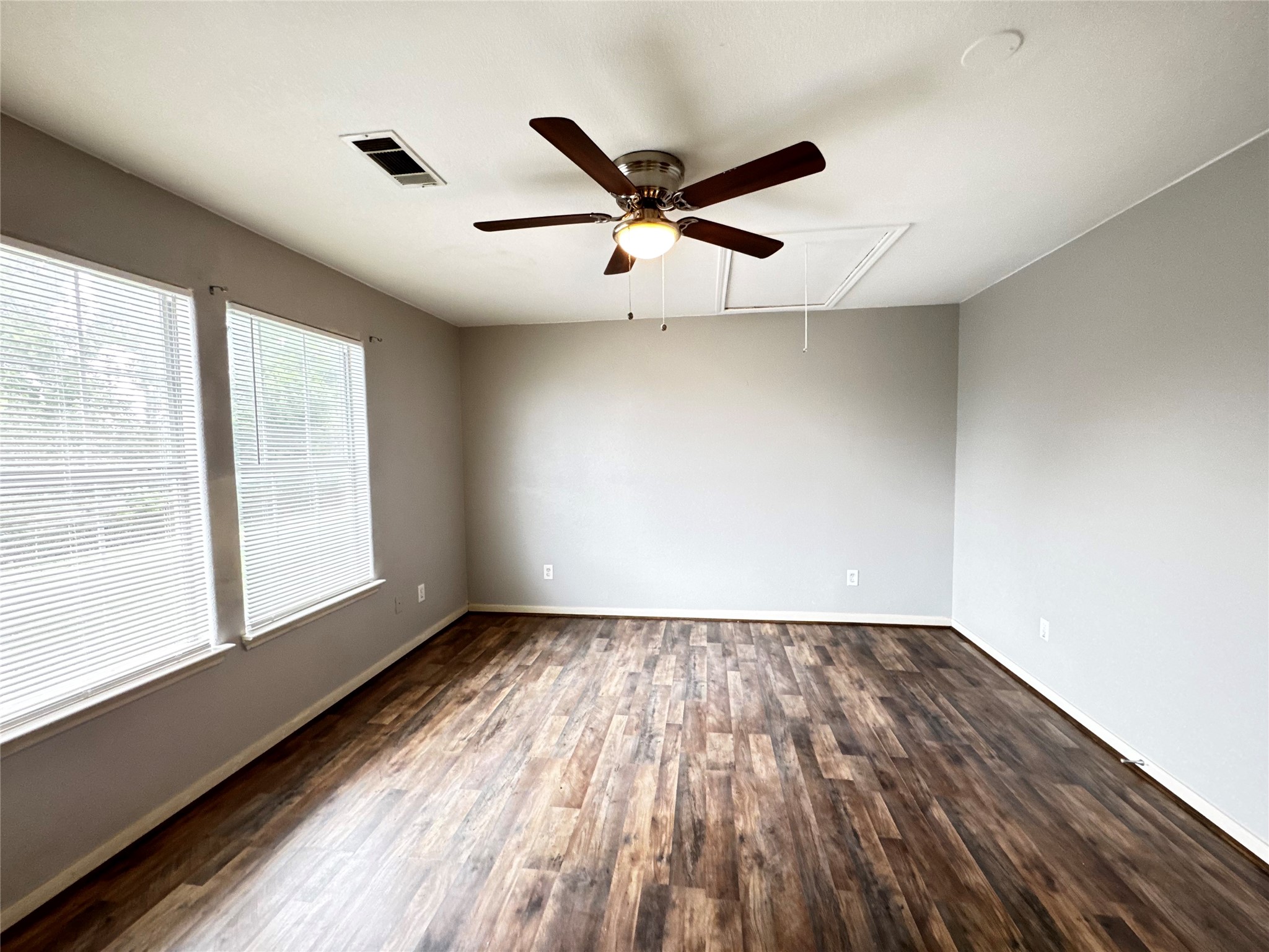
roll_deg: +1.1
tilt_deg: -3.2
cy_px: 476
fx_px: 513
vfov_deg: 85.7
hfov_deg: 102.1
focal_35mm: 14
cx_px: 634
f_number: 2.2
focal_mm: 2.22
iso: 400
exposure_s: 1/60
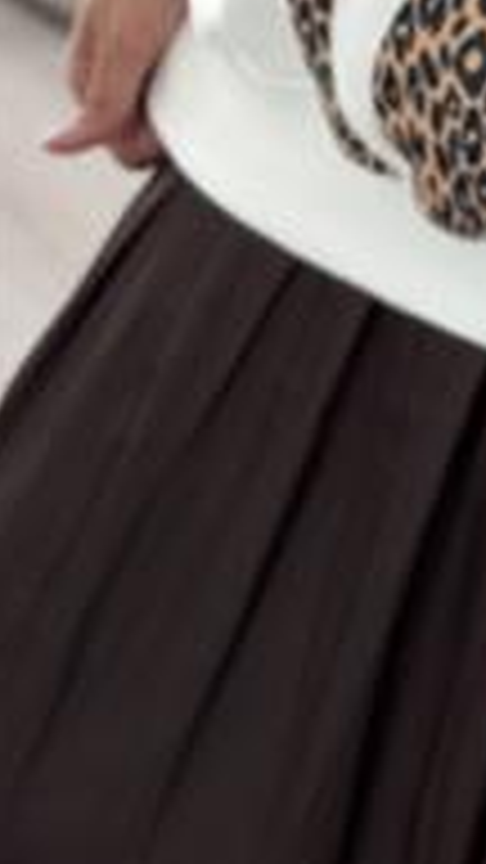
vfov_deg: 14.6
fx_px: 3253
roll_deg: -11.2
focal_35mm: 142
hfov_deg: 8.3
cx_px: 855
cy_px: -202
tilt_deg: -31.8
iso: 50
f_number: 1.78
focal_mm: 6.76
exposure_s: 1/167
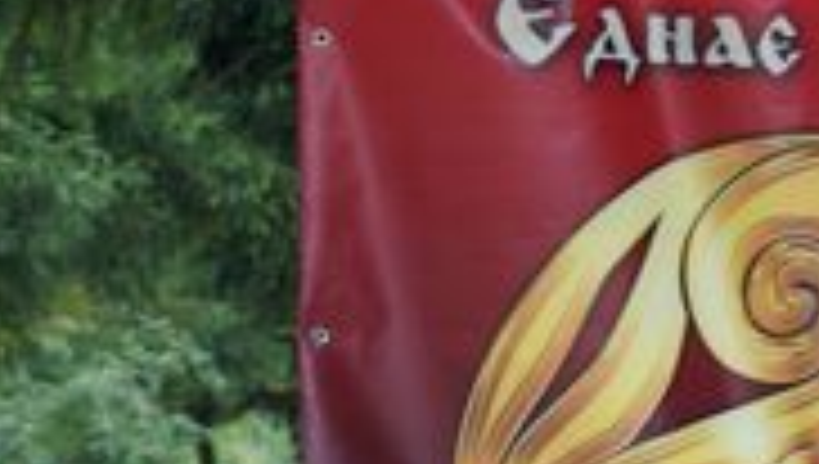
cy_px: 493
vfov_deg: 5.8
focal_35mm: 211
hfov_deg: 10.1
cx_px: 850
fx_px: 4589
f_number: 4.5
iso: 200
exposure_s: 1/160
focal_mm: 35
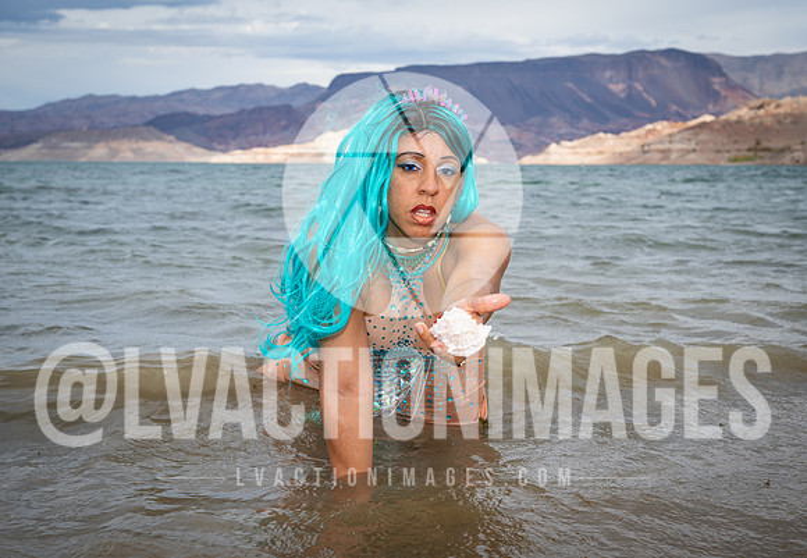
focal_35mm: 53
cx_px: 437
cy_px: 307
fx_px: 1206
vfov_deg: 26.0
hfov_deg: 37.0
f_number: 6.3
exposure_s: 1/200
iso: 64
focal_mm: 47
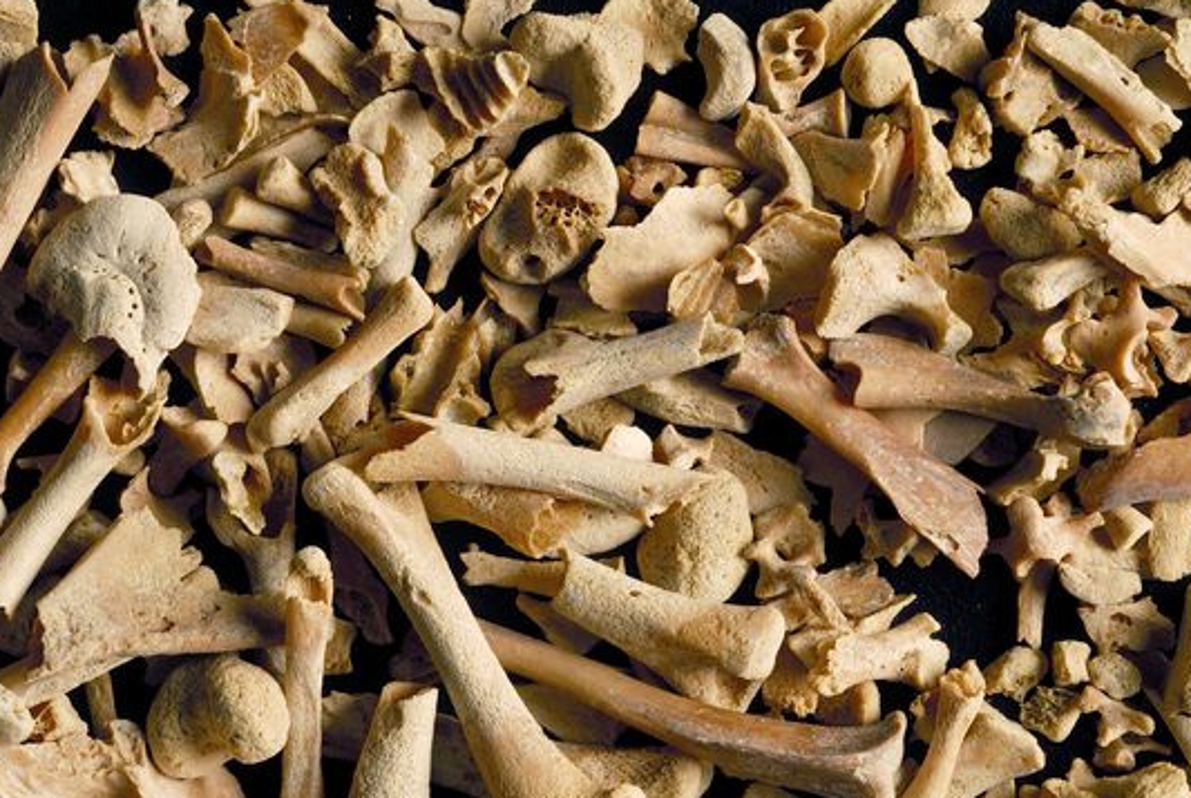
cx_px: 574
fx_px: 3578
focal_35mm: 108
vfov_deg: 12.7
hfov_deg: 18.9
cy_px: 467
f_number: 18
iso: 100
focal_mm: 60
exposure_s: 1/60
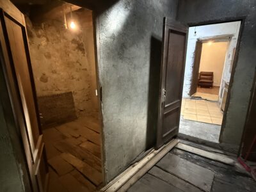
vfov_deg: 85.7
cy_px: 96
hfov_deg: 102.1
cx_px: 128
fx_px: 104
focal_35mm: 14
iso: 1600
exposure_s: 1/33
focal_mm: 2.22
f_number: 2.2
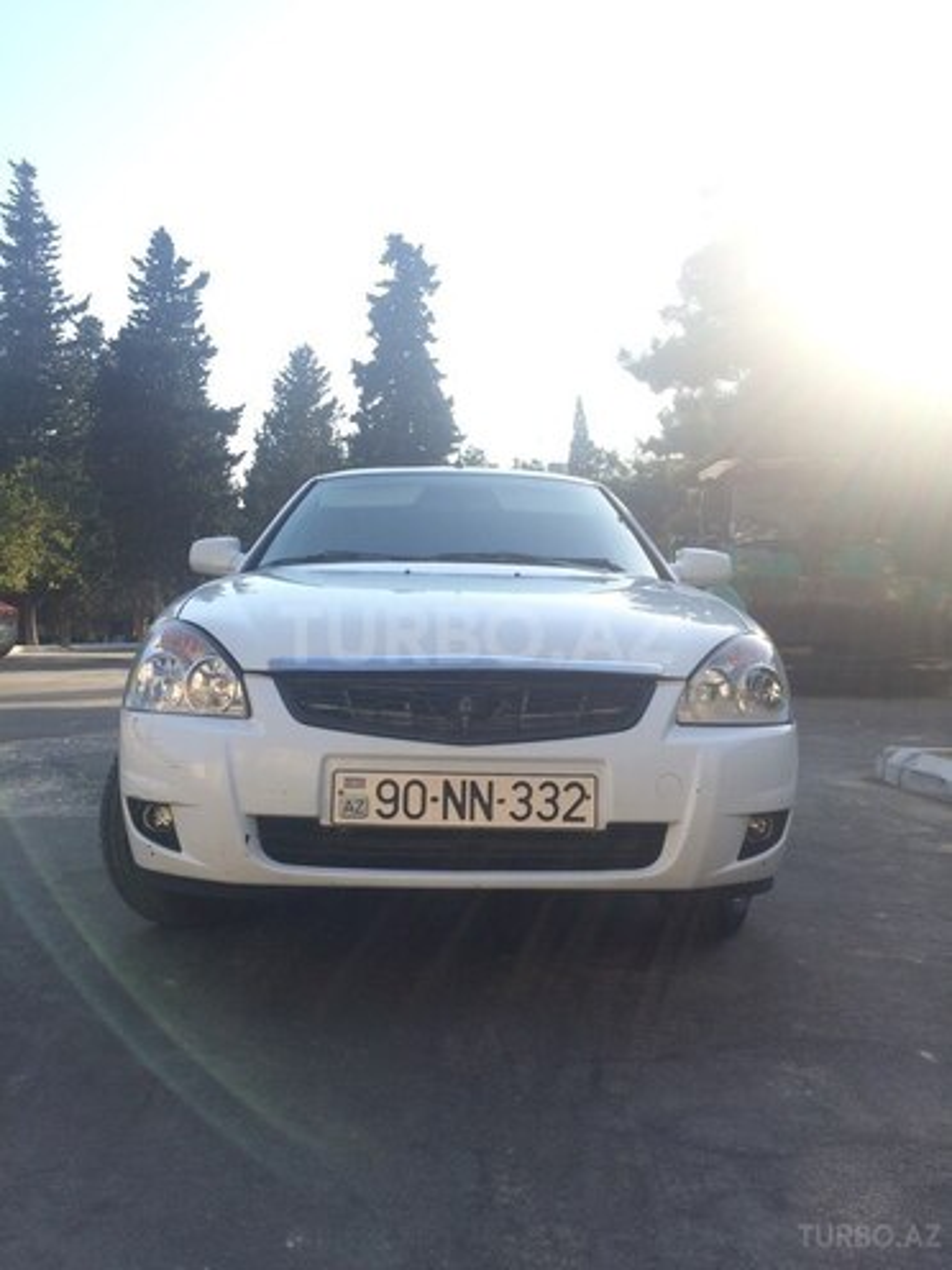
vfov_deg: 61.7
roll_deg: -1.1
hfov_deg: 48.2
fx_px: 1063
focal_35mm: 29
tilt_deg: -1.6
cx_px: 476
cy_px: 635
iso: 32
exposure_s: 1/774
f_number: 2.2
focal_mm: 4.15
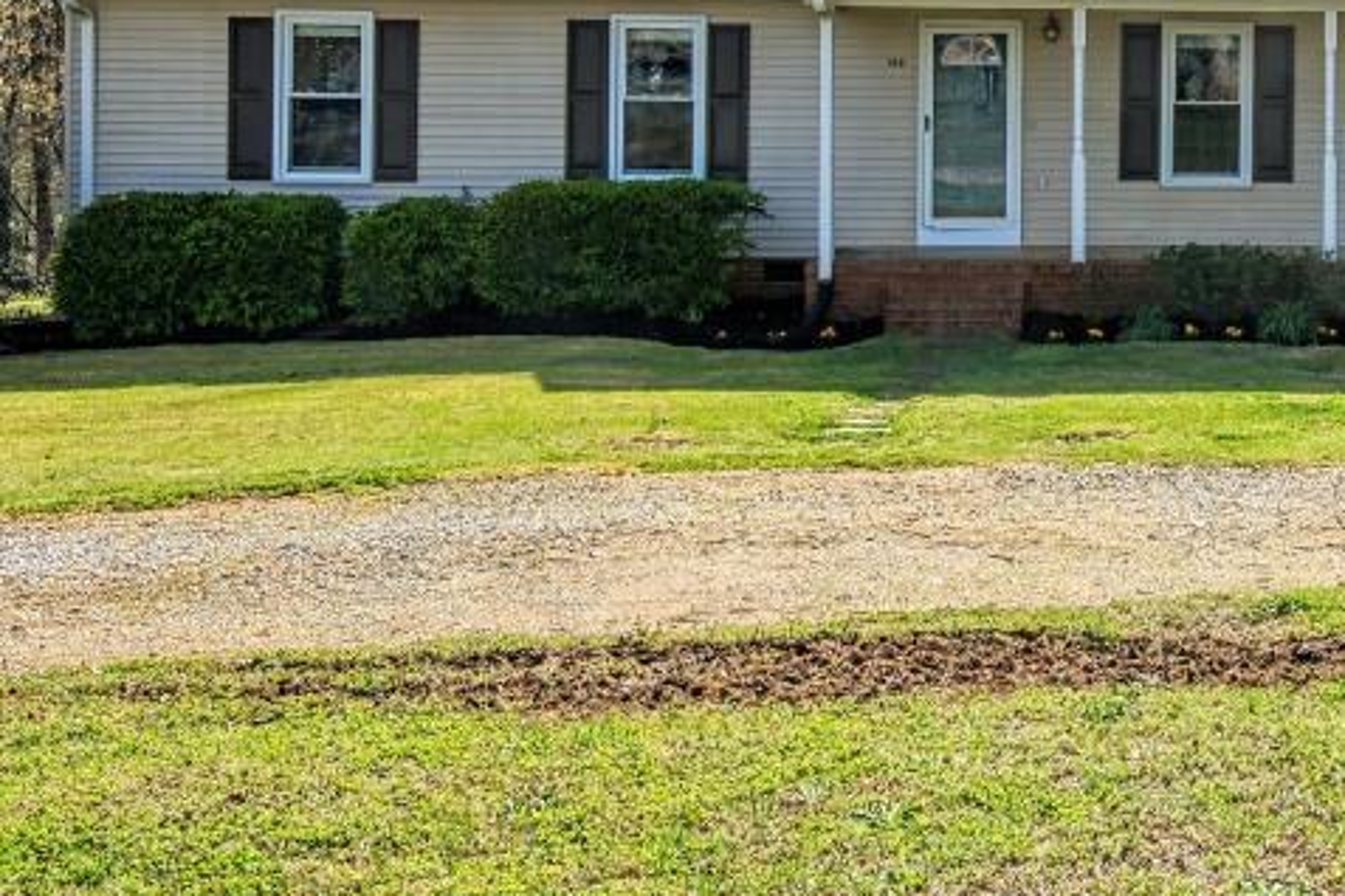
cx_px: 1263
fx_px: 1905
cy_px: 65
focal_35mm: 51
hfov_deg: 36.0
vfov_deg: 25.5
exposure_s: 1/320
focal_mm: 19
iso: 400
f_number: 11
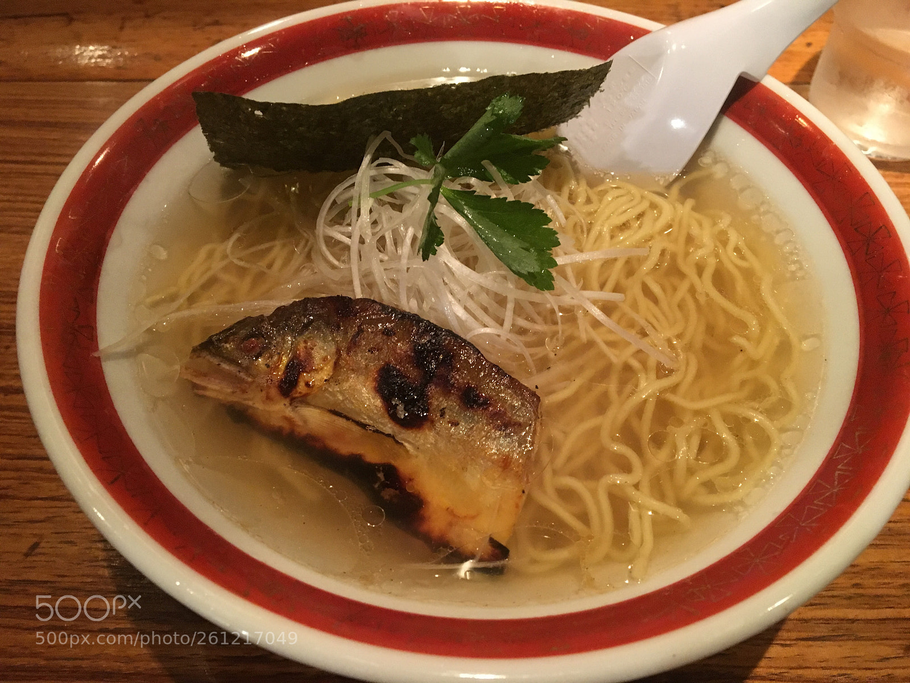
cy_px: 342
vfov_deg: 48.2
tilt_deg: -50.8
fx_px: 762
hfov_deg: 61.7
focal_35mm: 29
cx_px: 455
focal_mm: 4.15
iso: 200
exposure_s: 1/15
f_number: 2.2
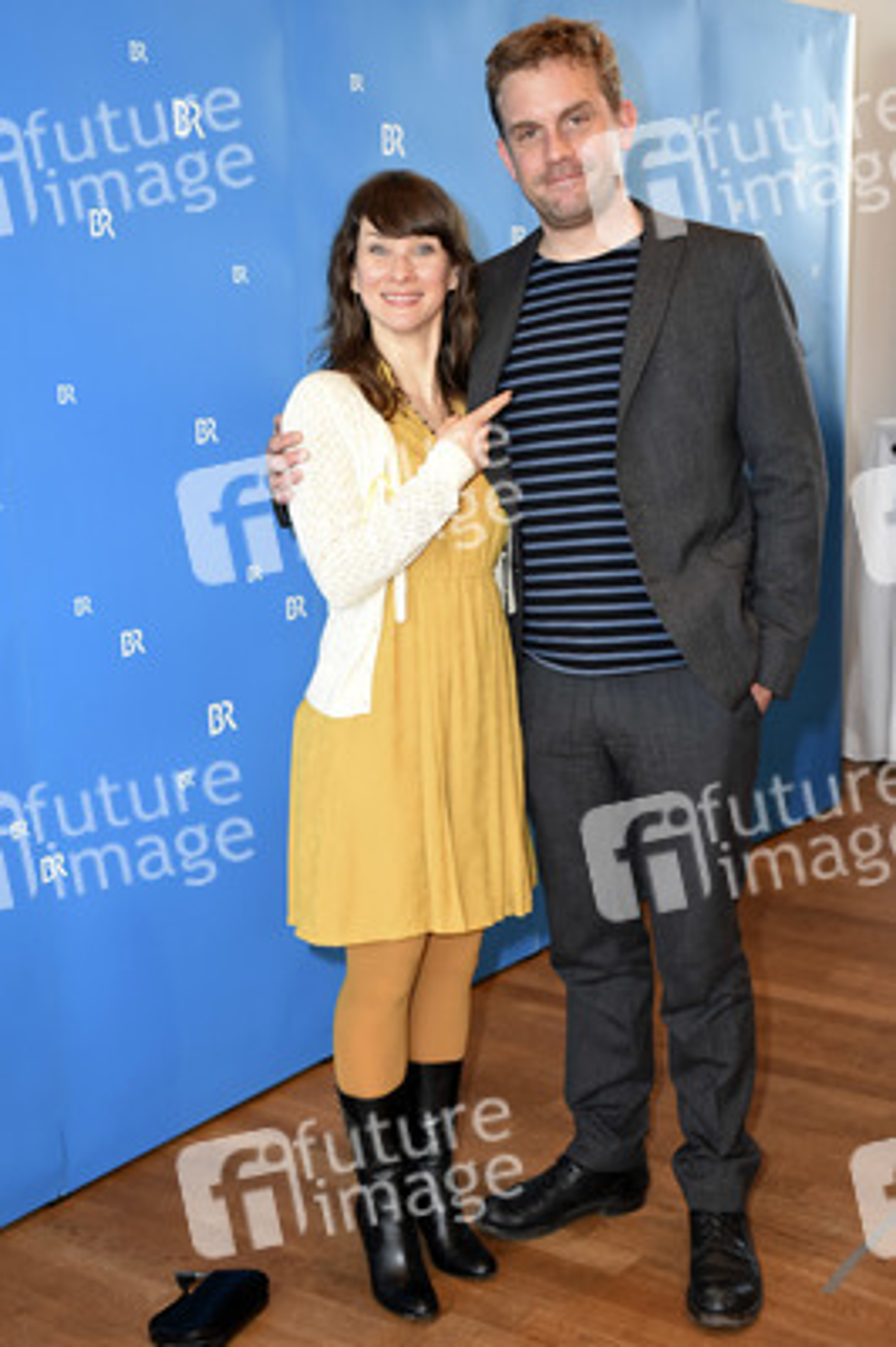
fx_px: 1795
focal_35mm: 48
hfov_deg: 28.0
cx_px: 448
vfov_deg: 41.1
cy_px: 674
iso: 1000
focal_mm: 32
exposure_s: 1/125
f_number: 4.5
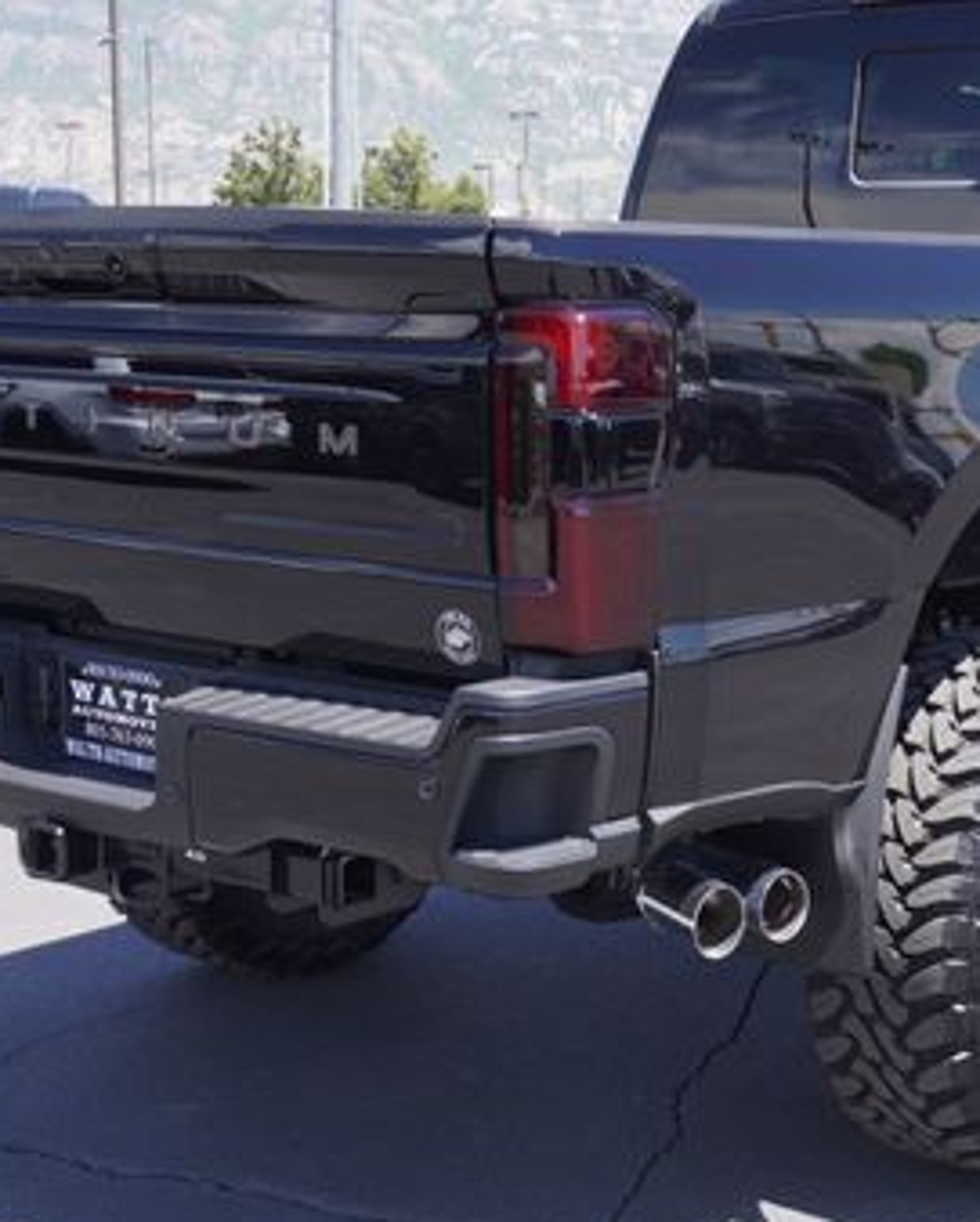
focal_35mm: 64
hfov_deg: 23.6
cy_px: 597
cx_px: 763
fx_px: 2317
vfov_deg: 29.5
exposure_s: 1/160
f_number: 6.3
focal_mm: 24
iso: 100
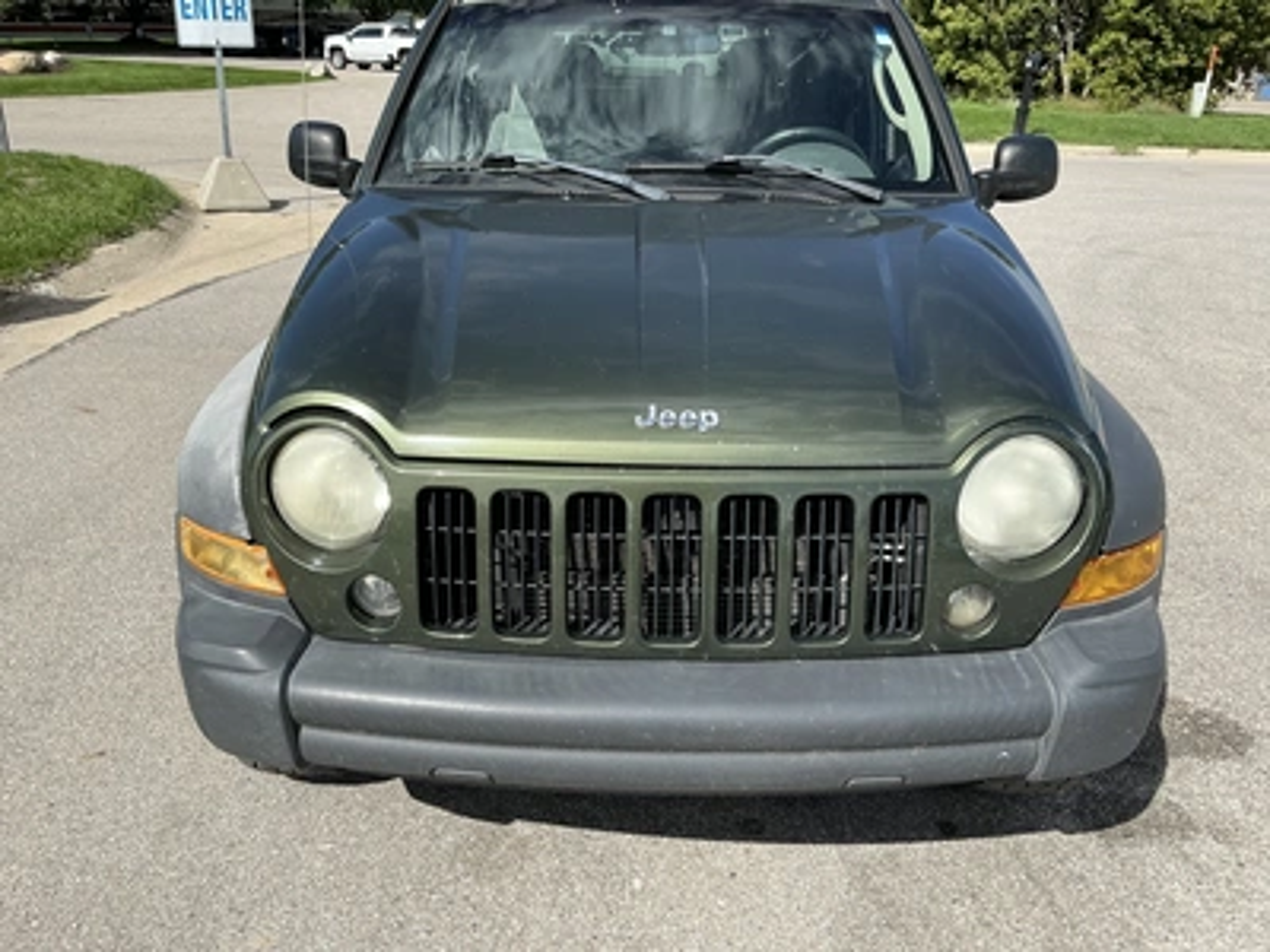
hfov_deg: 63.4
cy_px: 476
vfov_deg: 49.7
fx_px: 1027
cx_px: 635
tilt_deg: -22.3
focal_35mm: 28
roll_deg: -2.0
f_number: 1.8
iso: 25
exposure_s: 1/1577
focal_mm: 3
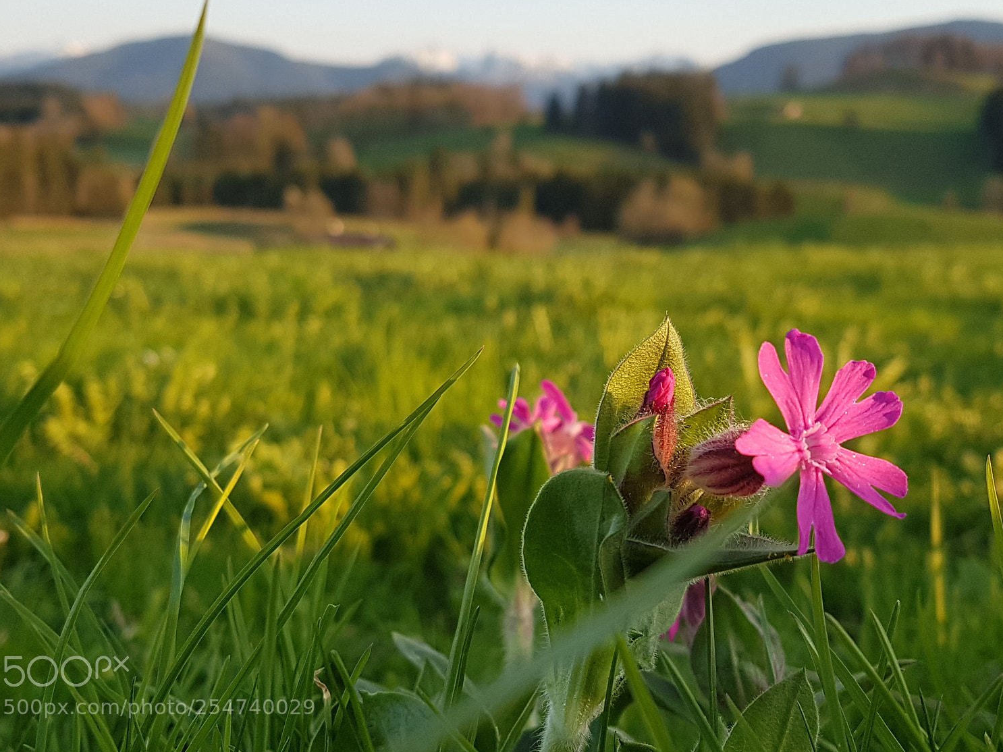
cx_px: 502
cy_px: 355
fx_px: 811
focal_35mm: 28
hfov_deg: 63.5
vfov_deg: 49.7
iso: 40
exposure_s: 1/453
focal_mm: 4.2
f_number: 1.7
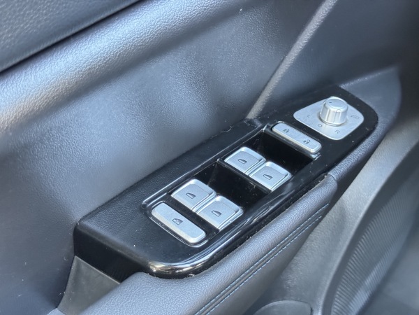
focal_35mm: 48
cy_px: 158
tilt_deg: -40.4
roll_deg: +8.8
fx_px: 581
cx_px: 210
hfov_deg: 39.7
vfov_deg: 30.3
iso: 800
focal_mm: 6.76
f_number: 1.78
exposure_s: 1/23
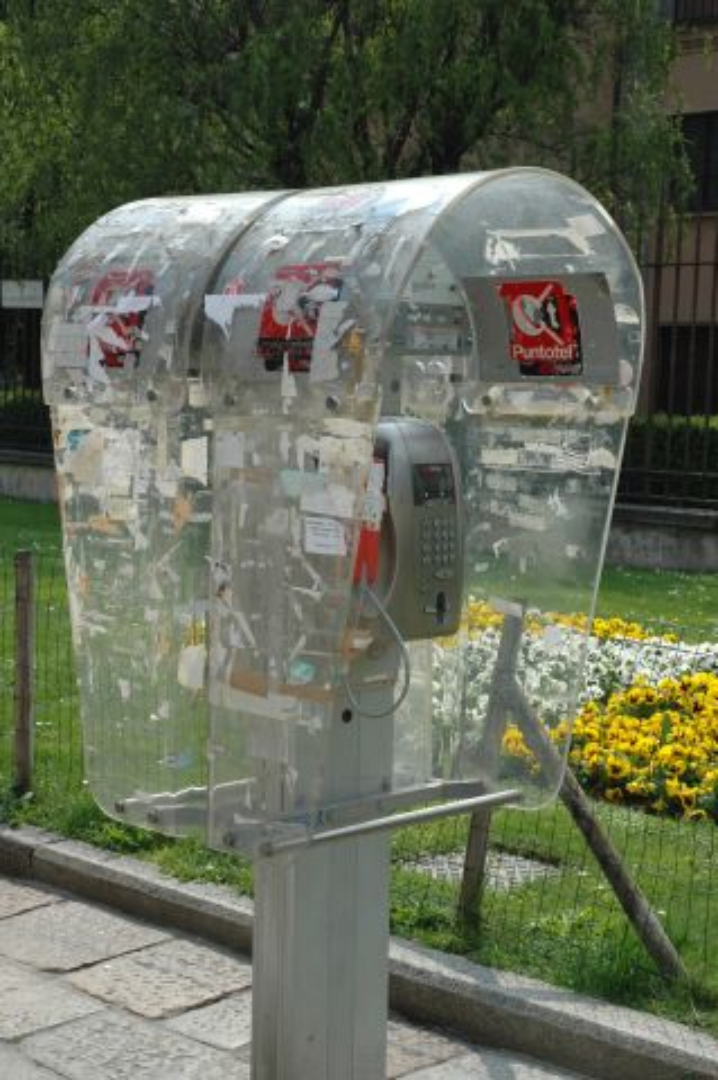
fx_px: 1979
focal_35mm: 66
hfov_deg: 20.6
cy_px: 540
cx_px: 359
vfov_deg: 30.5
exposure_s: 1/160
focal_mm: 44
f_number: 13
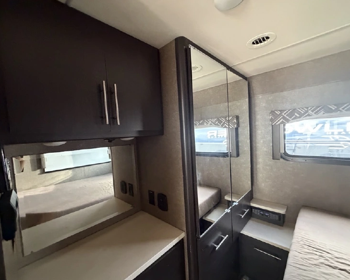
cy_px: 143
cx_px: 160
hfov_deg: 96.6
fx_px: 155
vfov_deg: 84.0
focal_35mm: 15
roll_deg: +3.4
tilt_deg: -1.8
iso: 800
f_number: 2.2
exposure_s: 1/60
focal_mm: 2.22
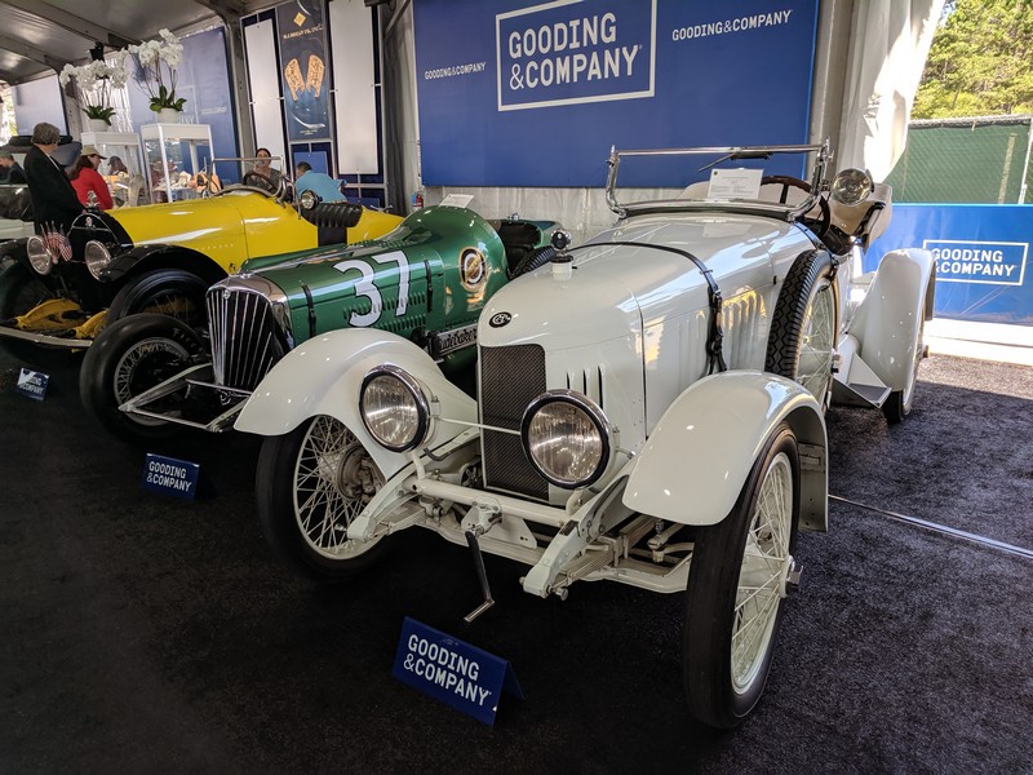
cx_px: 516
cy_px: 388
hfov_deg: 67.3
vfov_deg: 53.1
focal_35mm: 26
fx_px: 776
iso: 99
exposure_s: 1/396
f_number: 2
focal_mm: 4.67
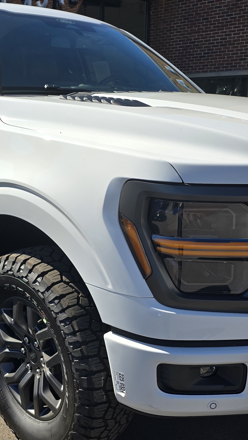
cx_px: 100
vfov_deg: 48.2
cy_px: 249
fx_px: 491
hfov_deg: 28.3
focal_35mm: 42
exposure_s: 1/619
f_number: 1.7
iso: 12
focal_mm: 6.3
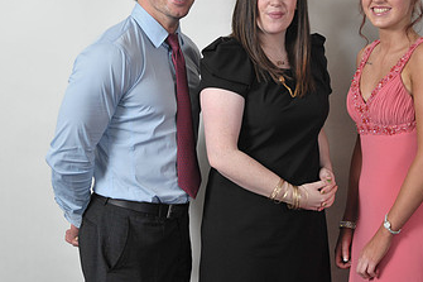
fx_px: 916
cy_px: 76
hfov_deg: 25.7
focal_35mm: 78
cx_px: 322
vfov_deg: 17.4
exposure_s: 1/160
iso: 1000
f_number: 7.1
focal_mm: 45
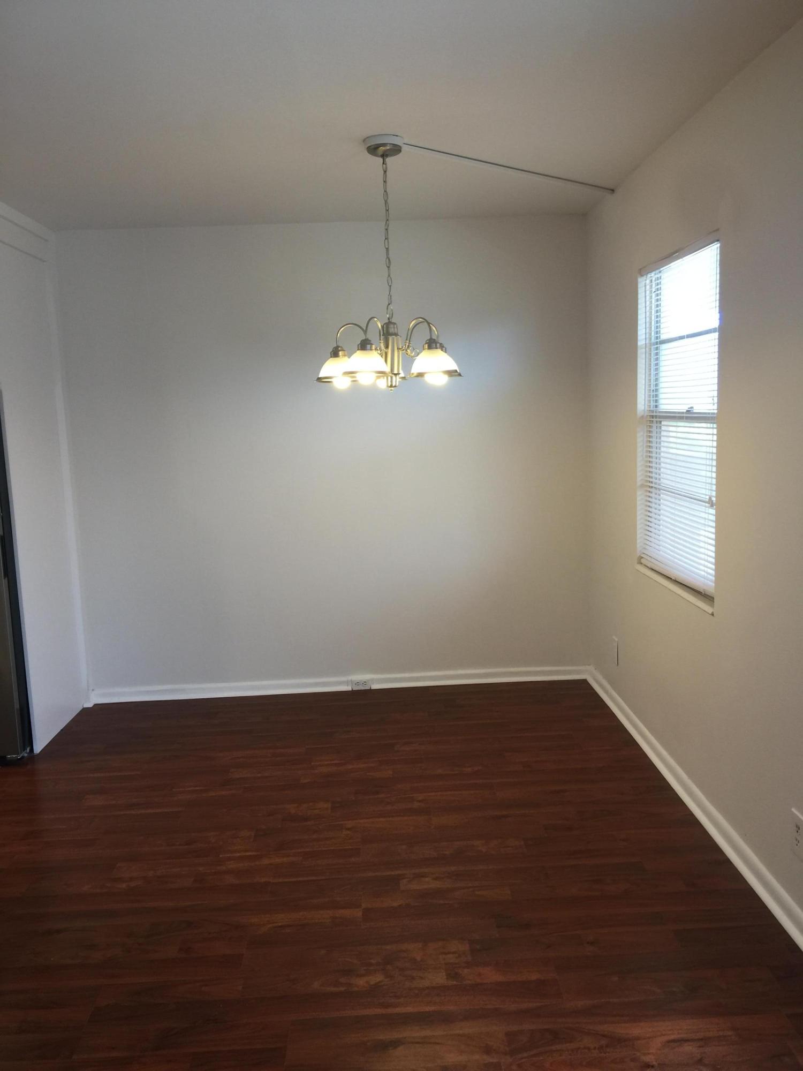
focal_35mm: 29
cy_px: 536
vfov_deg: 61.7
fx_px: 897
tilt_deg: -7.4
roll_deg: +2.1
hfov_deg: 48.2
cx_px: 402
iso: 32
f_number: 2.2
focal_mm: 4.15
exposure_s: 1/40
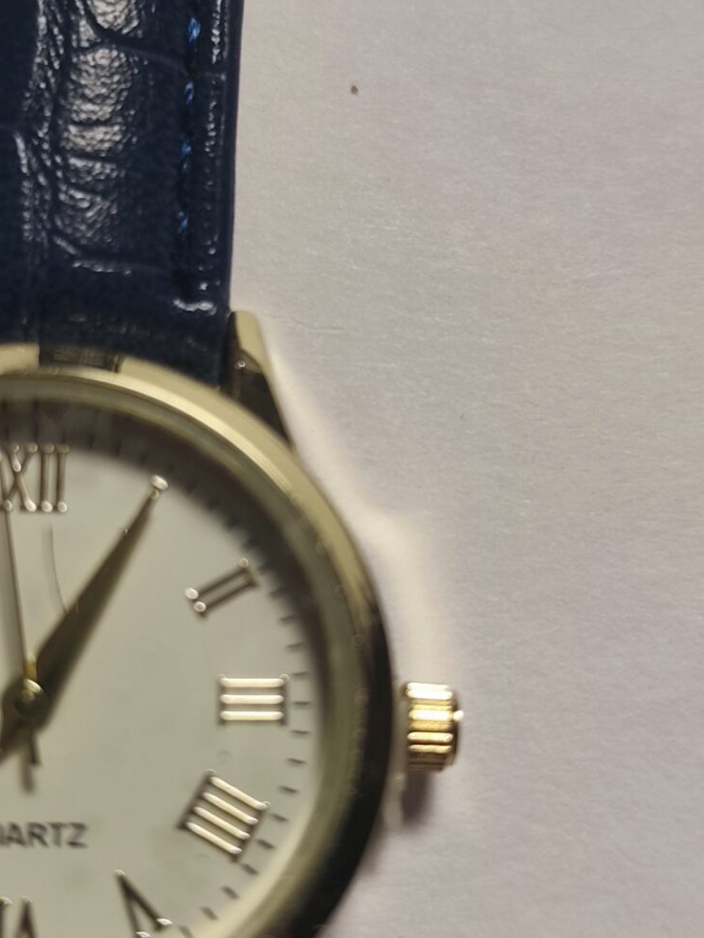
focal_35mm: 60
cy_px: 447
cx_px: 271
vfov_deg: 32.2
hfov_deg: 24.4
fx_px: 1627
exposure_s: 1/50
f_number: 1.65
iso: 400
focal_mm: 6.19
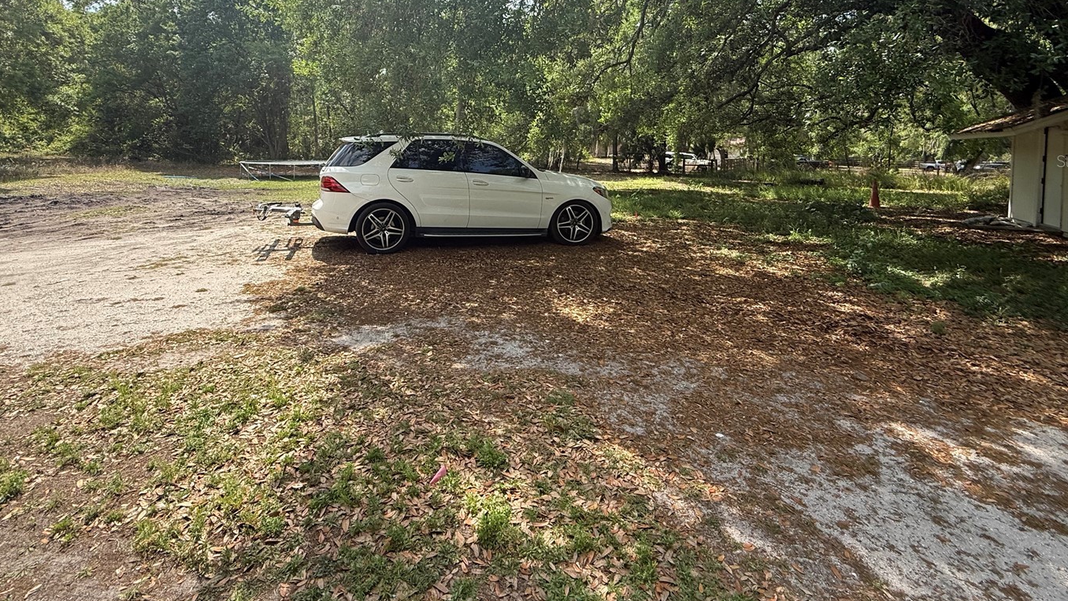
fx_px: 510
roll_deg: -1.2
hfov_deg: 92.5
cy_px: 161
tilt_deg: -3.0
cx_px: 501
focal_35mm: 18
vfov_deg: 58.3
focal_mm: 2.22
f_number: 2.2
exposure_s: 1/717
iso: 64
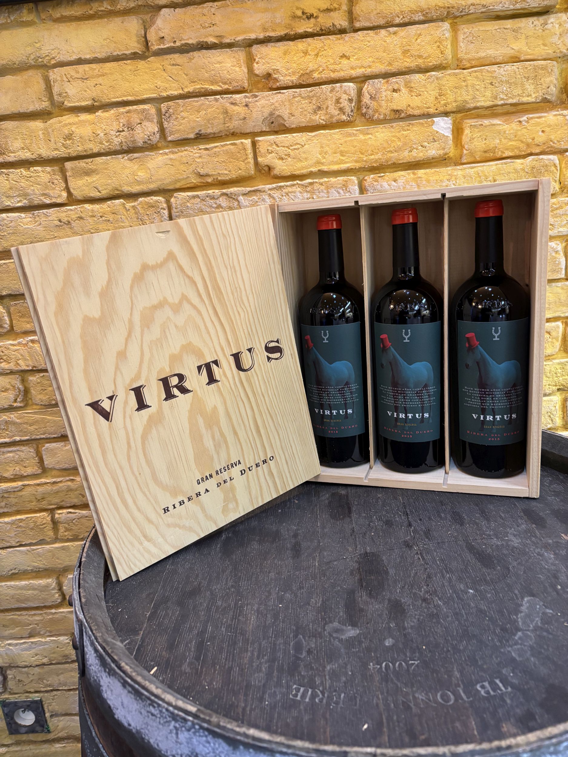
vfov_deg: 67.3
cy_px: 378
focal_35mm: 26
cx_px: 284
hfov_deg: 53.1
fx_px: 569
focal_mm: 5.96
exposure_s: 1/50
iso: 320
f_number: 1.6
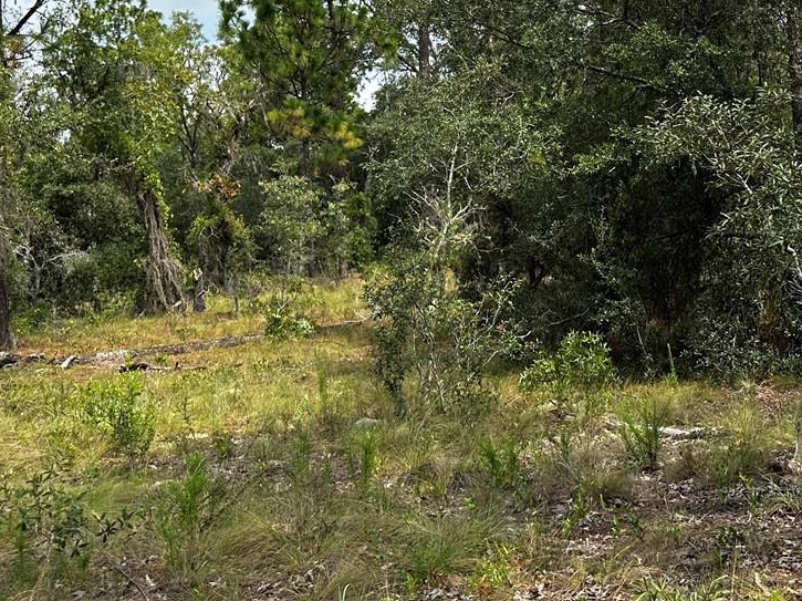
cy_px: 95
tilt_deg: +4.6
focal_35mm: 53
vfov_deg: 26.8
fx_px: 1227
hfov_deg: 34.3
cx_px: 712
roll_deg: +2.8
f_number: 1.78
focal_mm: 6.86
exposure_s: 1/2110
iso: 80
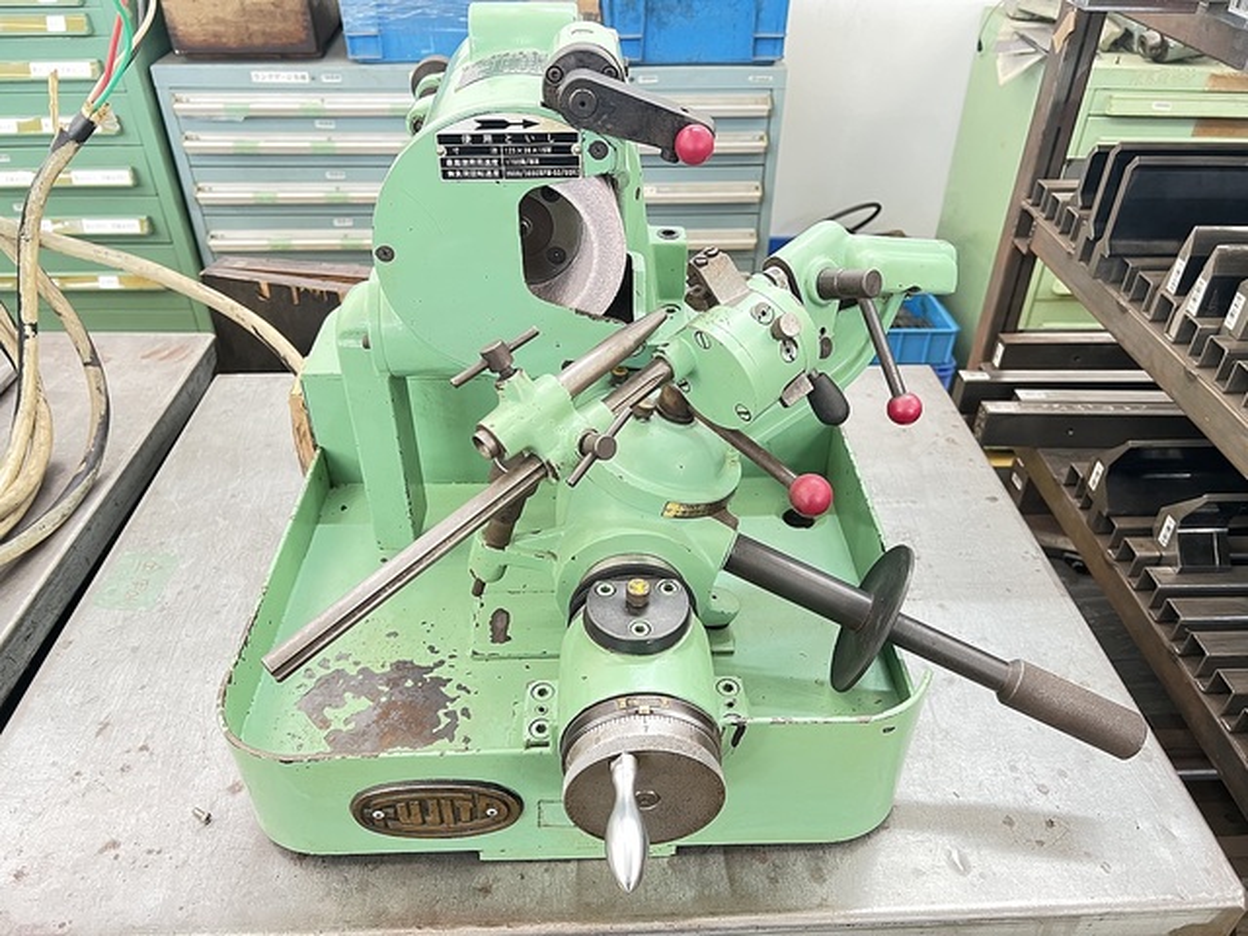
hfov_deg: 67.3
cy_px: 468
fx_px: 937
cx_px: 624
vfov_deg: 53.1
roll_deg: -0.4
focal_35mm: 26
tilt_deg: -36.7
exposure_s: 1/60
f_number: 1.5
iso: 320
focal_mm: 5.7
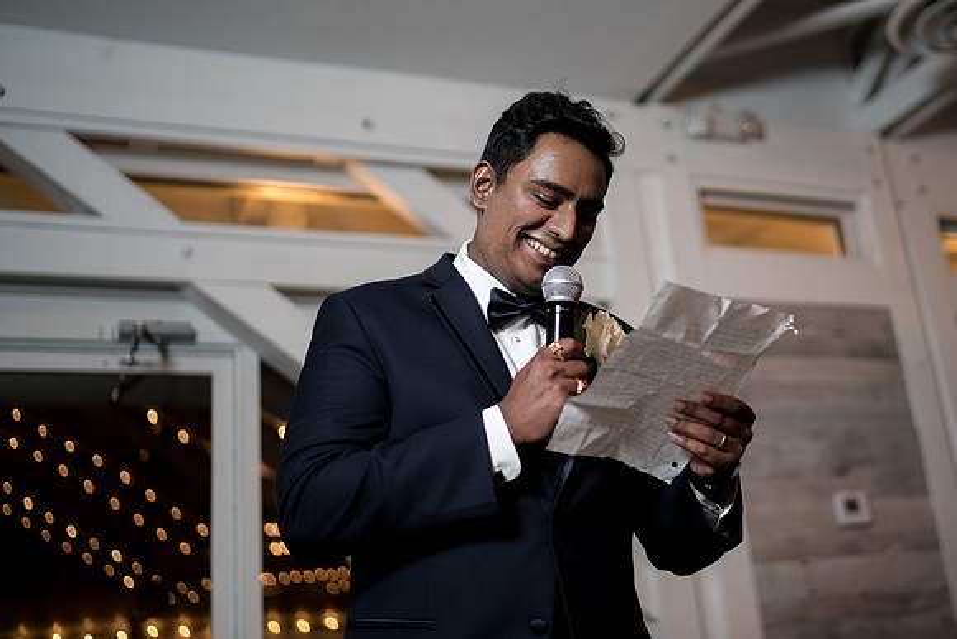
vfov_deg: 30.0
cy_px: 233
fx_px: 1184
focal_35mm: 45
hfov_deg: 43.6
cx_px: 609
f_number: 1.4
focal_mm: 35
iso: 250
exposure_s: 1/200
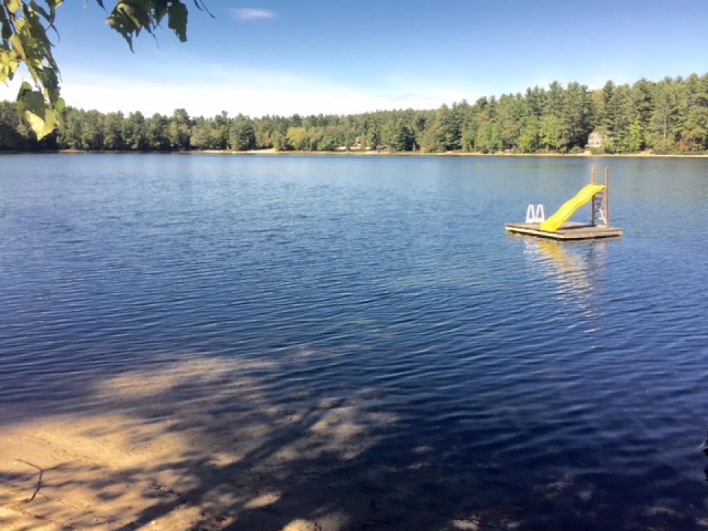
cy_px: 266
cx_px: 354
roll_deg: -1.6
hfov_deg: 61.7
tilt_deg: -12.5
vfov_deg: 48.2
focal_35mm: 29
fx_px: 593
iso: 40
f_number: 2.2
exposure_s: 1/1721
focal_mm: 4.15
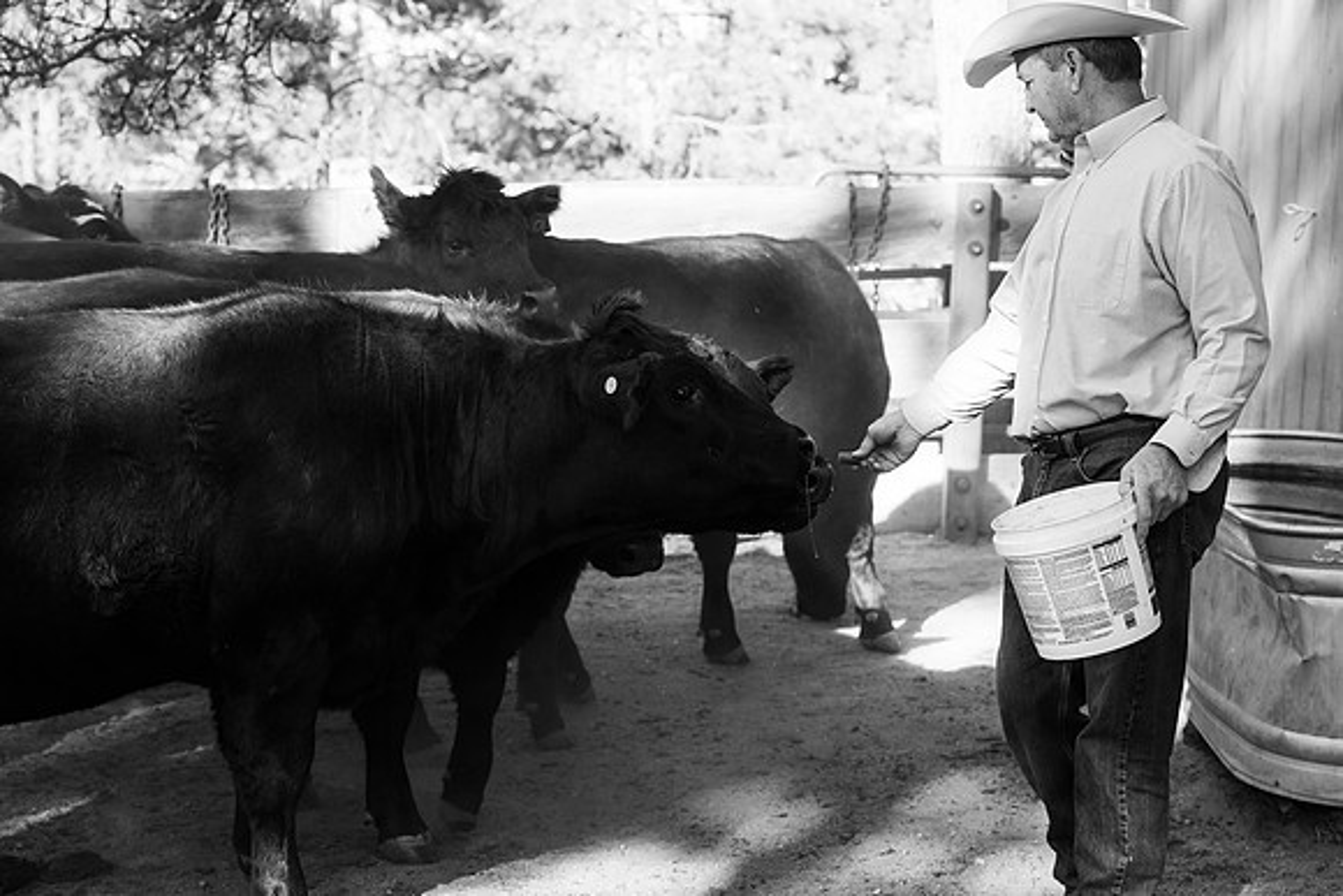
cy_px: 448
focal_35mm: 70
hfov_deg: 28.8
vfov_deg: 19.5
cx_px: 672
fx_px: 2612
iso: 320
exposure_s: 1/250
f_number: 5
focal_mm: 70
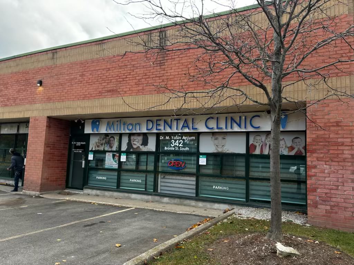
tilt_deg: +5.8
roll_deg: -2.4
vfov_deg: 53.1
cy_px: 132
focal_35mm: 26
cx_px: 177
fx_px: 266
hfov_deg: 67.3
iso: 50
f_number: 1.6
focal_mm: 5.96
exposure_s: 1/433
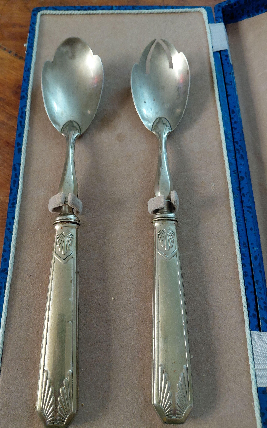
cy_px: 215
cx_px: 109
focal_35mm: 27
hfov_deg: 45.8
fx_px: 314
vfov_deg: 68.4
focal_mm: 4.69
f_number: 1.8
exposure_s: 1/24
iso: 400
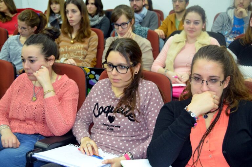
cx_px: 126
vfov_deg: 31.8
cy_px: 84
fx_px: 293
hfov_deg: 46.5
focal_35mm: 42
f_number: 4
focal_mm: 28
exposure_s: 1/60
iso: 1250
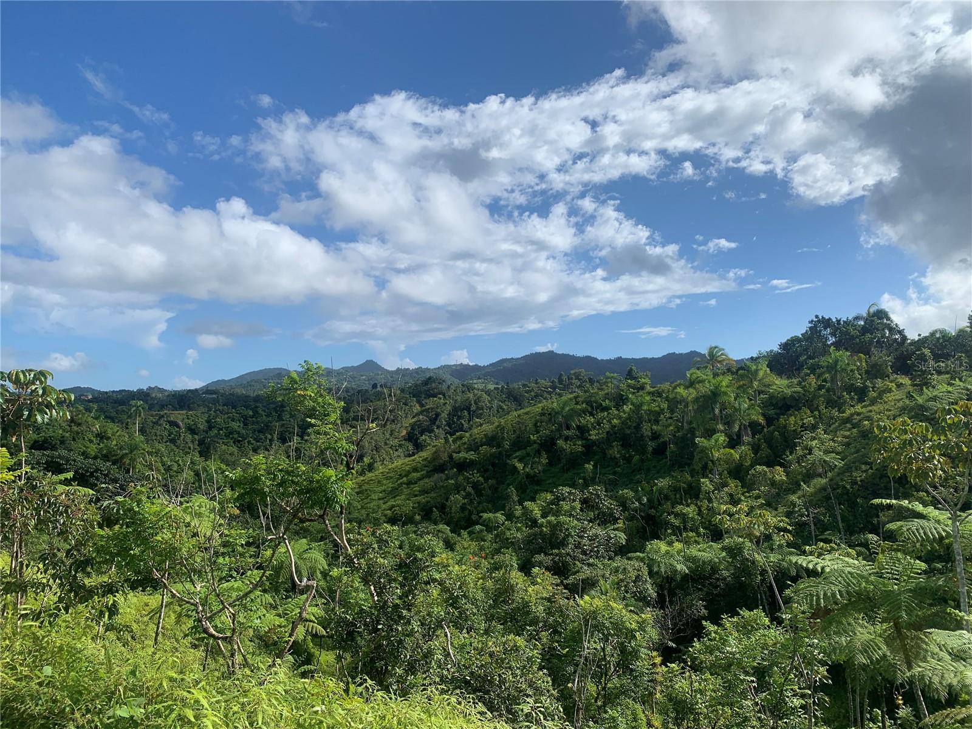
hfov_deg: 67.3
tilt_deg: +4.2
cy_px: 364
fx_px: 730
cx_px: 486
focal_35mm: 26
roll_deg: -0.7
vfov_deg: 53.1
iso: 25
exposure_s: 1/4098
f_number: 1.8
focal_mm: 4.25
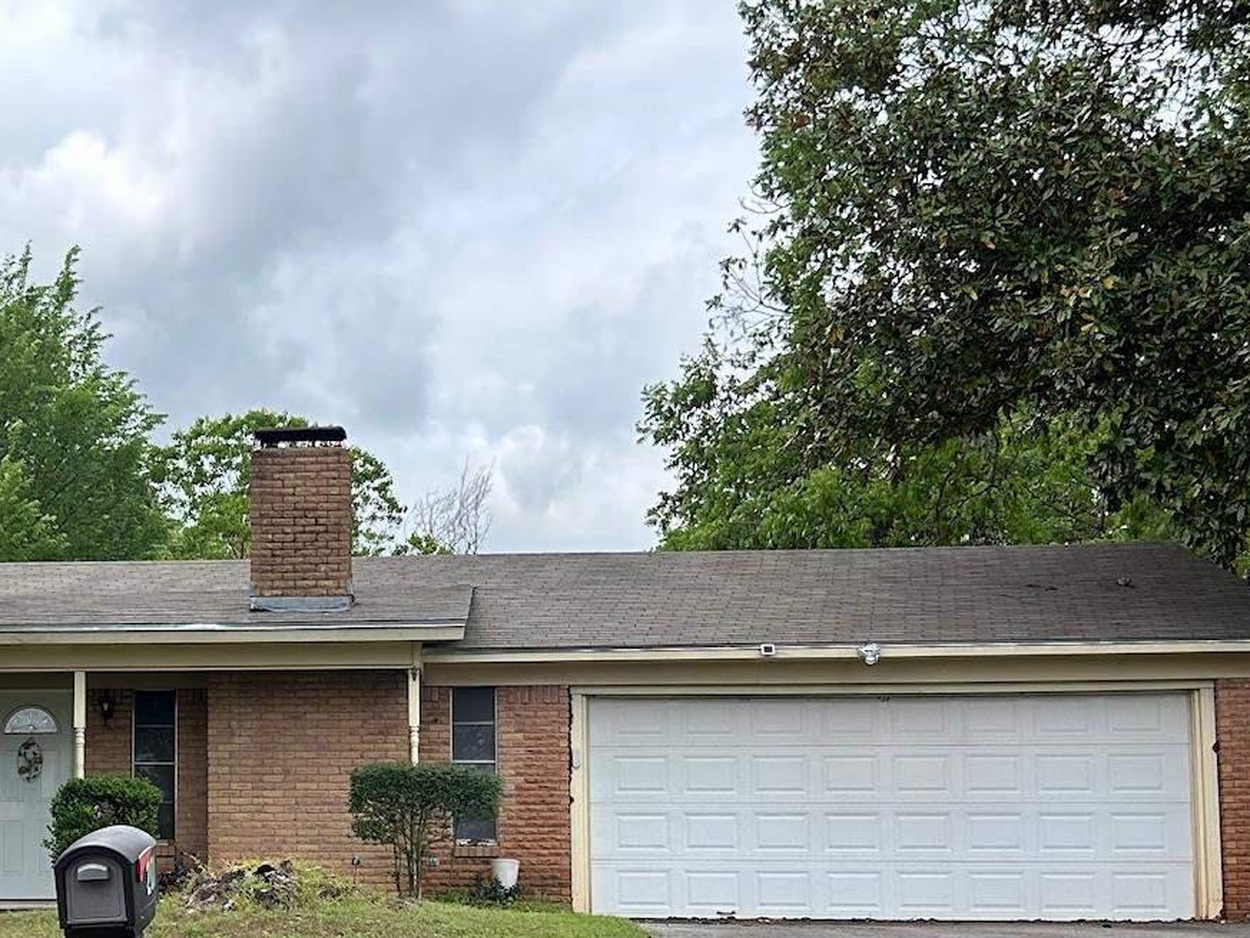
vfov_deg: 23.8
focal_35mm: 61
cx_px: 193
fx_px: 2203
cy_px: 710
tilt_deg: +2.9
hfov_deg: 30.6
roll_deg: +0.4
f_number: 1.5
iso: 50
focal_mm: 5.7
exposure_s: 1/2299
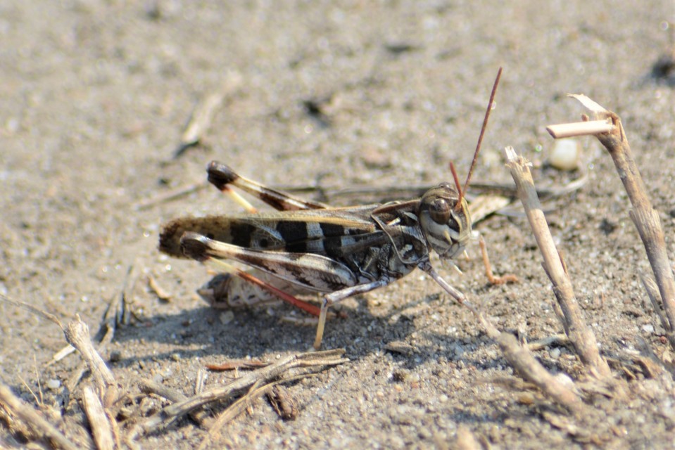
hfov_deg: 4.6
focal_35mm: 450
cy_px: 225
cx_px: 338
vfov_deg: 3.1
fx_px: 8440
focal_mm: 300
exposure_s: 1/200
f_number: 8
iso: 100
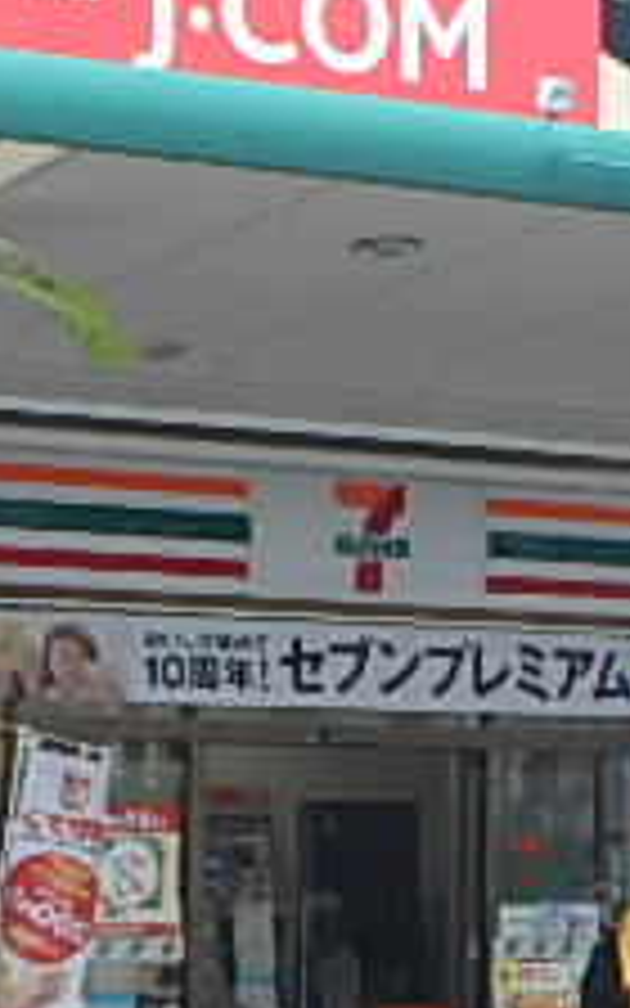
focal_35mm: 118
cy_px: 742
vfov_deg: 17.6
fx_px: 3242
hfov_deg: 11.0
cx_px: 18
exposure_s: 1/160
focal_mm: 6.9
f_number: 5.1
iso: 125
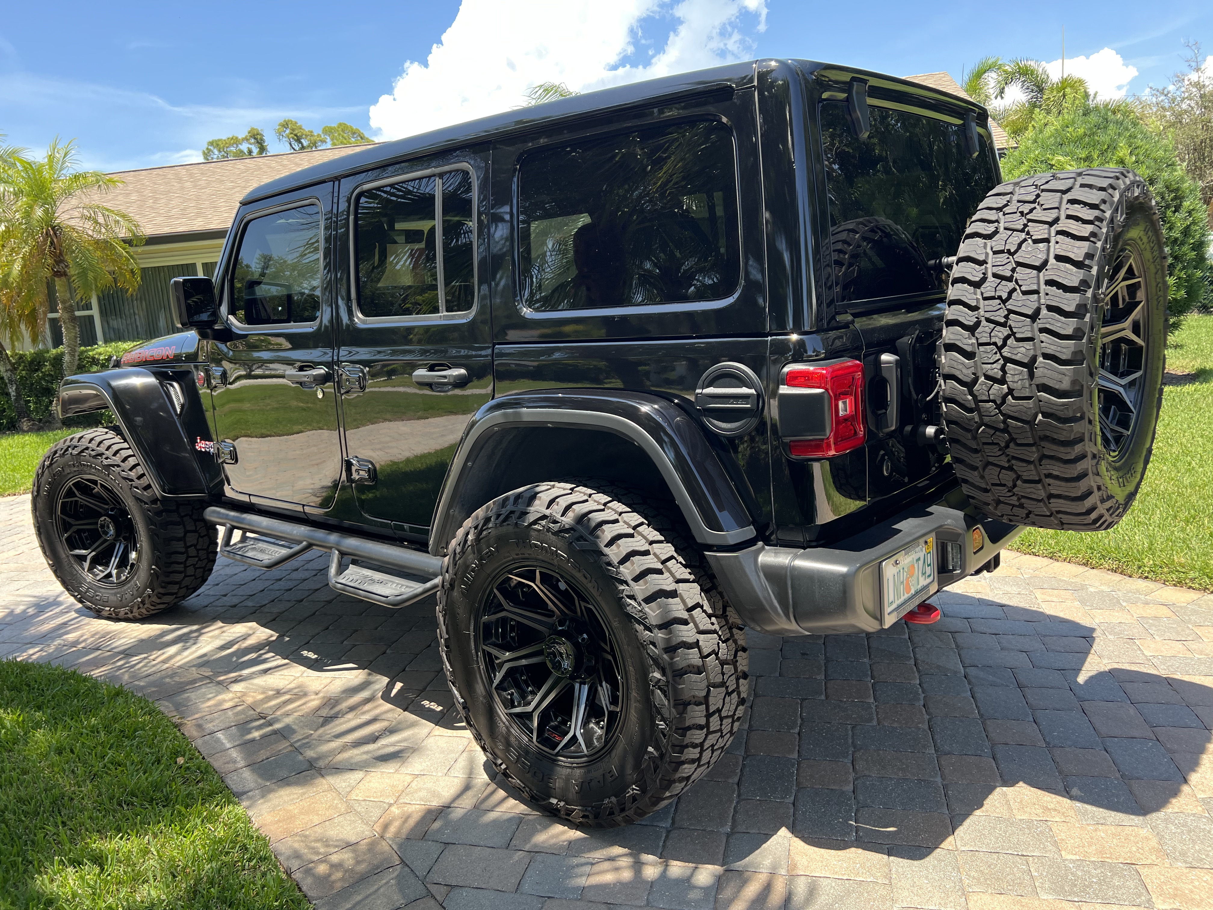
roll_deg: +5.6
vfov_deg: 53.1
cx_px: 606
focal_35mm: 26
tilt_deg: -9.6
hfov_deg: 67.3
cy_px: 455
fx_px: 911
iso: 50
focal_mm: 5.7
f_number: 1.5
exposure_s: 1/558
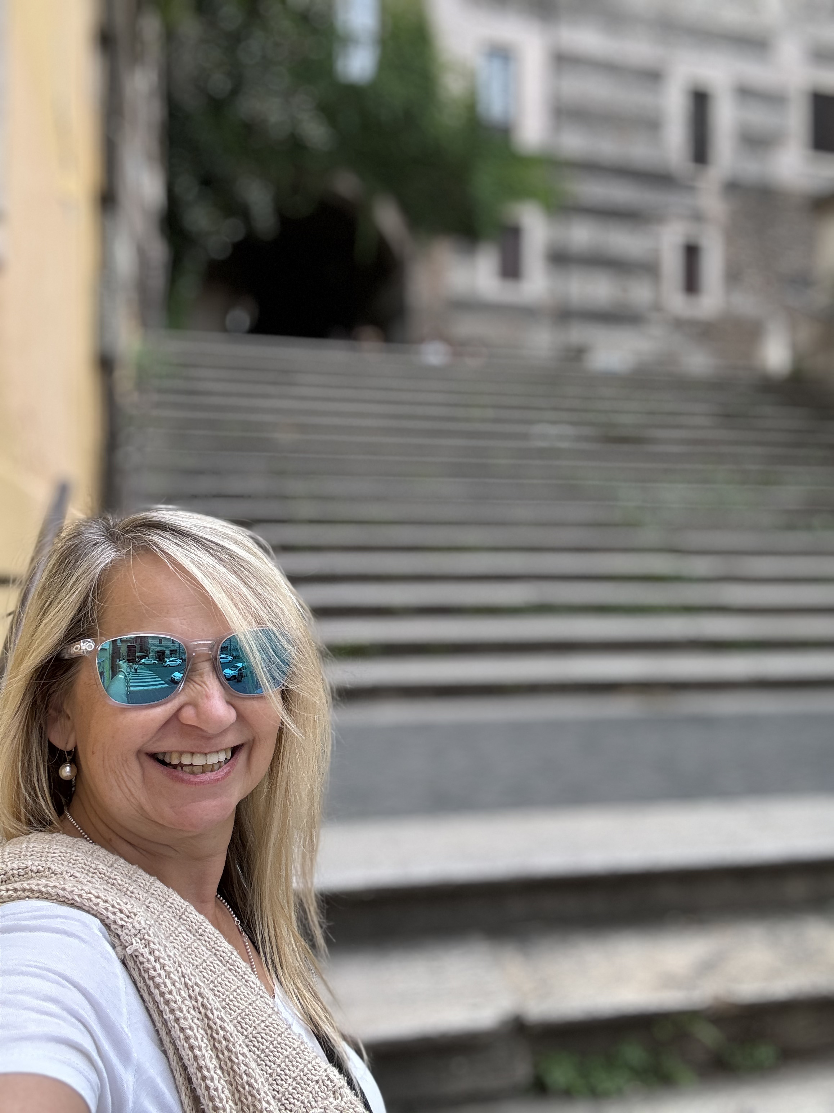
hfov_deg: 46.8
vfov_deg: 60.0
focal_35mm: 30
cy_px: 556
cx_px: 417
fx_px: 964
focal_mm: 2.69
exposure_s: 1/351
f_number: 1.9
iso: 25
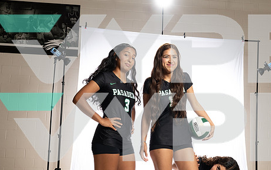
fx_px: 310
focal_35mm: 42
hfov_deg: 47.0
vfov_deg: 30.1
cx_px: 160
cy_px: 127
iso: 800
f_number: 8
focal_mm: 28
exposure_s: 1/250
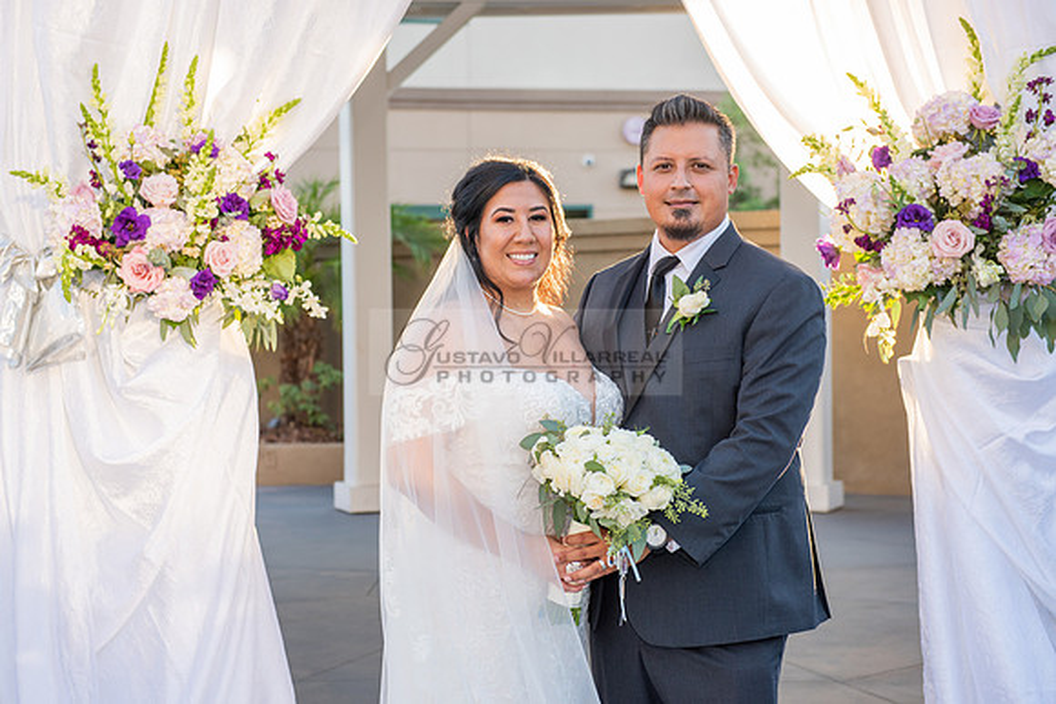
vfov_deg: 21.1
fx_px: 1896
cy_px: 352
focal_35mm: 65
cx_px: 528
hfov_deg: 31.1
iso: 200
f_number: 4.5
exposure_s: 1/160
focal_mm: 62
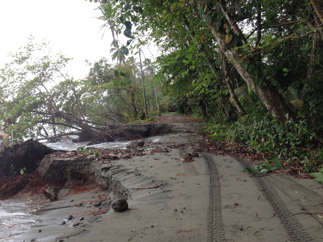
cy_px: 121
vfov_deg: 40.7
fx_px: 327
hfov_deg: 52.6
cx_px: 162
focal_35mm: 35
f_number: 2.4
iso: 50
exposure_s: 1/325
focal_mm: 4.28
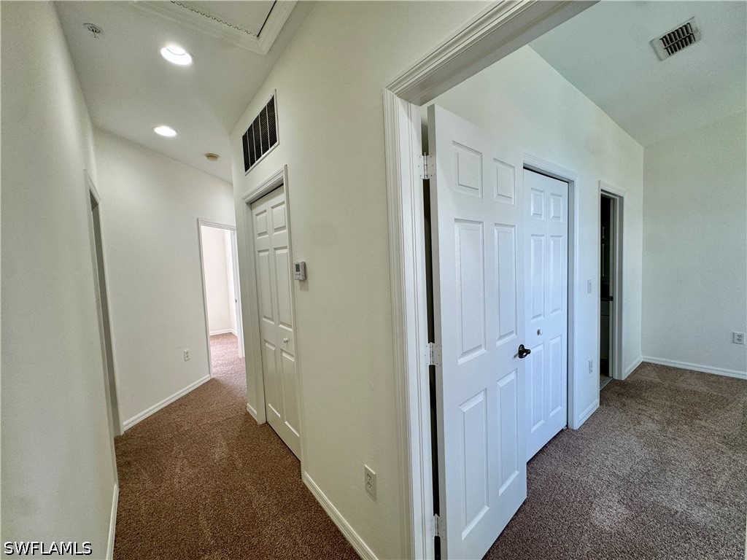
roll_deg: +2.9
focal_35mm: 14
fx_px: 302
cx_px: 374
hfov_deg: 102.1
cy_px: 280
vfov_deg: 85.7
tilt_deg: -4.6
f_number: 2.2
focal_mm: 2.22
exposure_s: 1/120
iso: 125
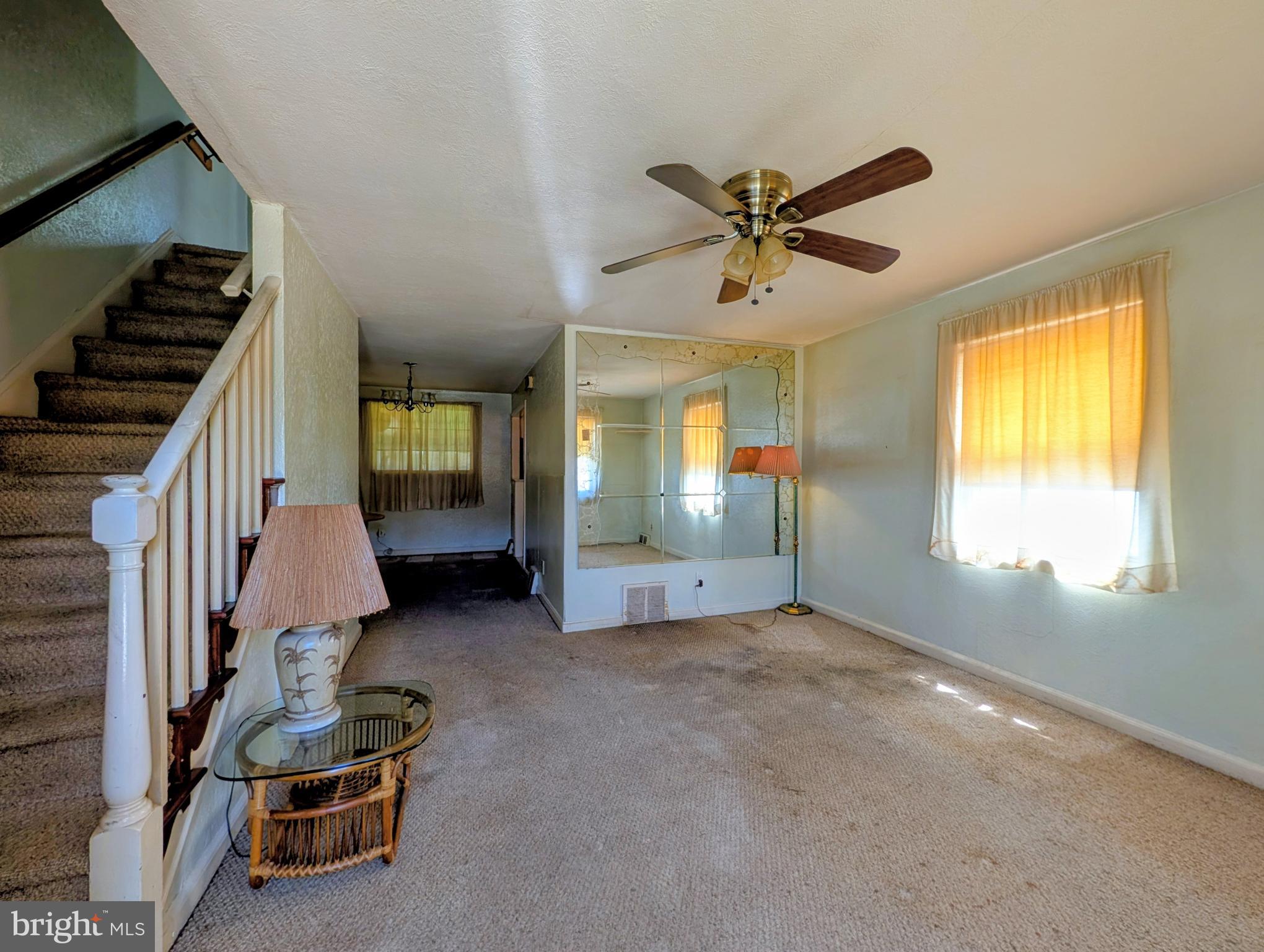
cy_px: 476
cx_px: 632
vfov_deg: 94.6
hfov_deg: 110.5
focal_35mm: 12
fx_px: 439
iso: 65
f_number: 1.7
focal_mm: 2.02
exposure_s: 1/60
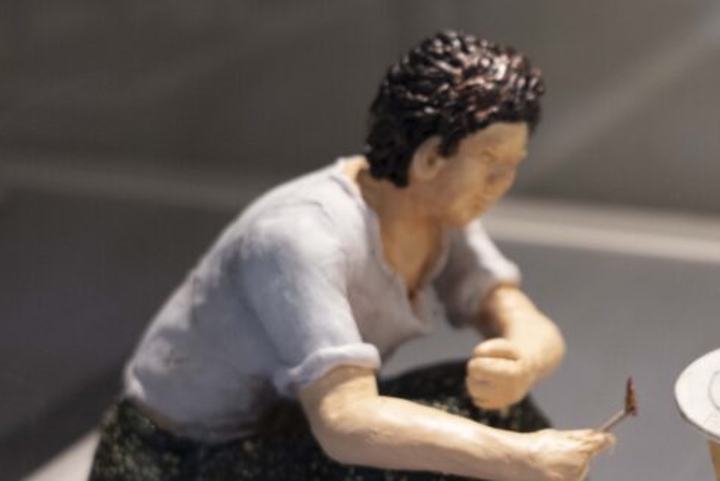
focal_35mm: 98
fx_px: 1961
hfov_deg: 20.3
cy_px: 281
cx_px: 682
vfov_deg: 14.0
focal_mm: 47
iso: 2000
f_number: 5.6
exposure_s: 1/160
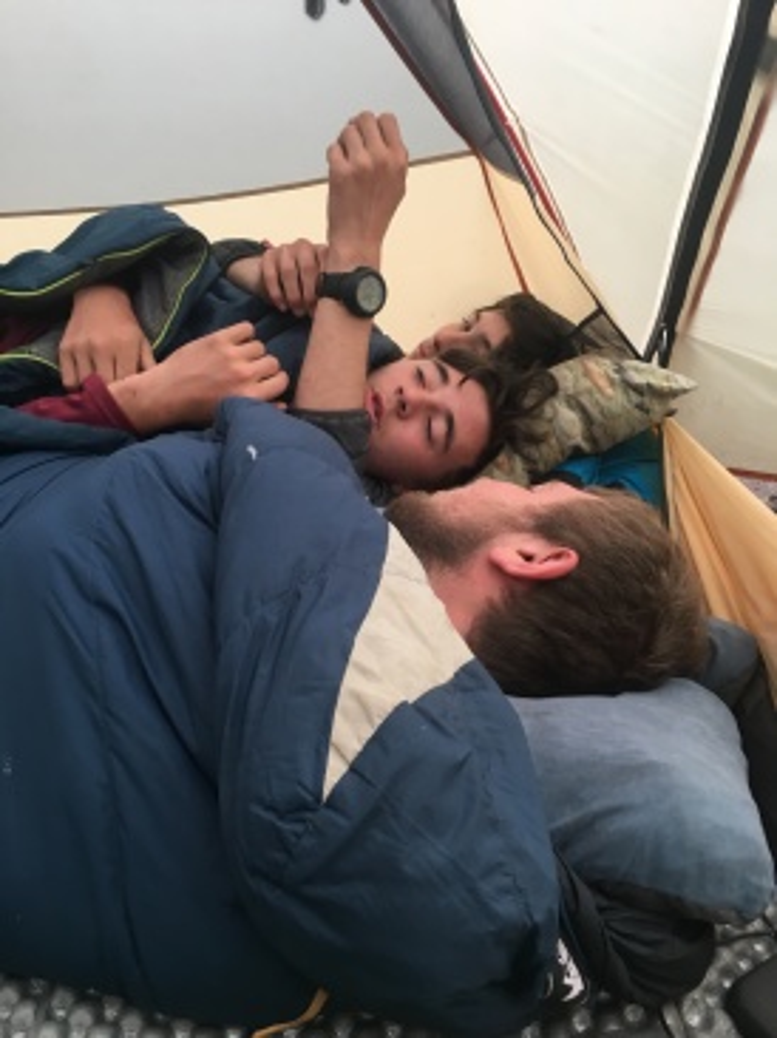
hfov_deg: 48.2
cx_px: 388
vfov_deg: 61.7
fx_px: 869
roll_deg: -0.9
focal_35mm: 29
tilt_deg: -24.8
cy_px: 519
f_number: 2.2
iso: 40
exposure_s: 1/30
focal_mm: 4.15
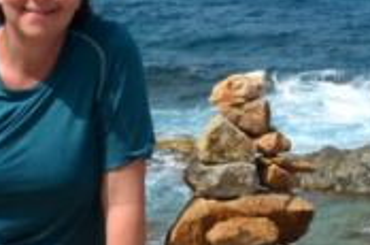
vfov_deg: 7.6
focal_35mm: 177
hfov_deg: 11.6
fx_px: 1814
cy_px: 293
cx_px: 262
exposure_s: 1/80
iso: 200
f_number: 22
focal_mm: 32
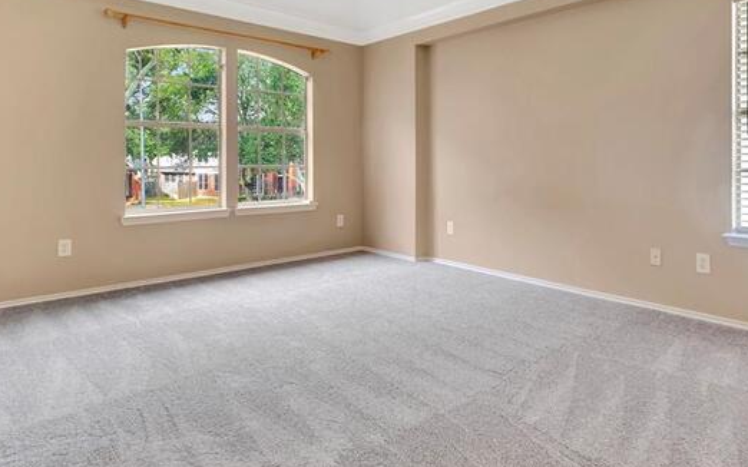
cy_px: 178
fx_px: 448
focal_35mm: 22
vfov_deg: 54.5
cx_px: 432
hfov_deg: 79.1
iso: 400
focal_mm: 10
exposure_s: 1/15
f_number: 8
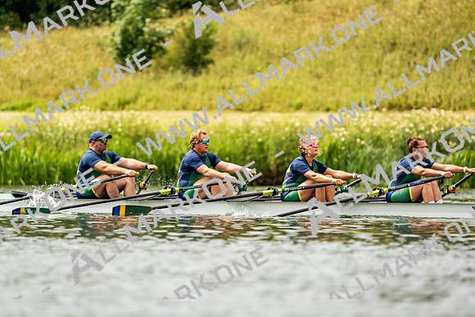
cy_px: 158
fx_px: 6018
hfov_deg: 4.5
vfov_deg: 3.0
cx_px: 238
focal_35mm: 456
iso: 400
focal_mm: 456
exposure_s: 1/2000
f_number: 6.3
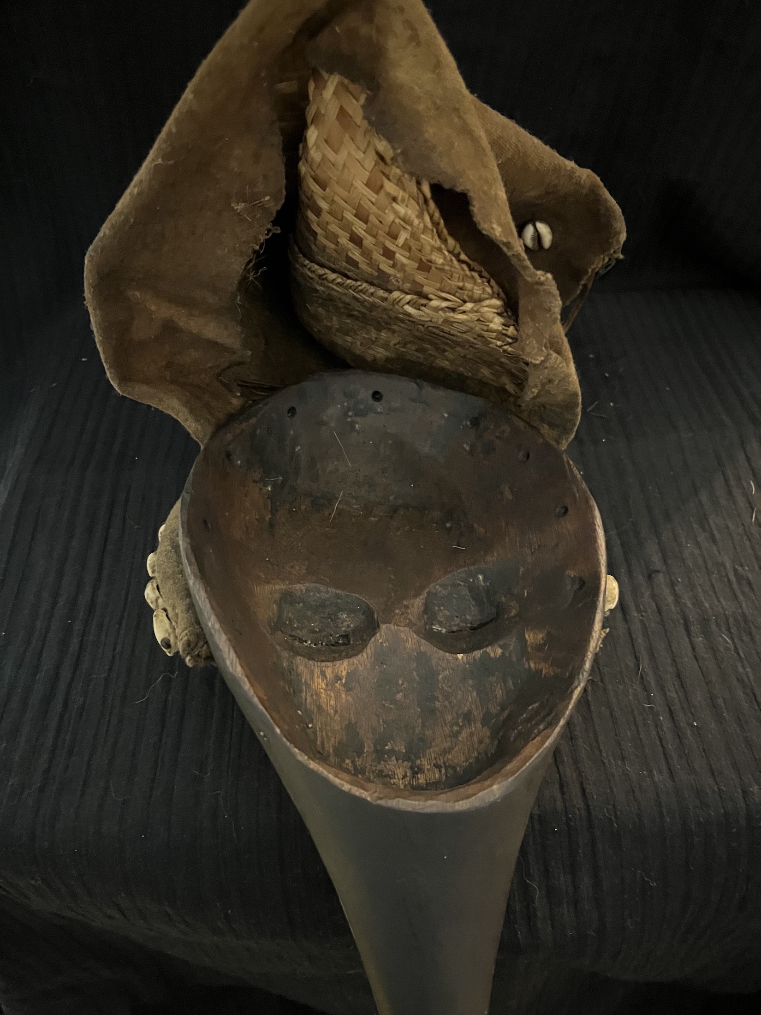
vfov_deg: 67.3
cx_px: 380
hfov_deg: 53.1
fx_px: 762
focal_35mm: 26
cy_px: 508
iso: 3200
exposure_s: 1/17
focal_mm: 5.1
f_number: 1.6
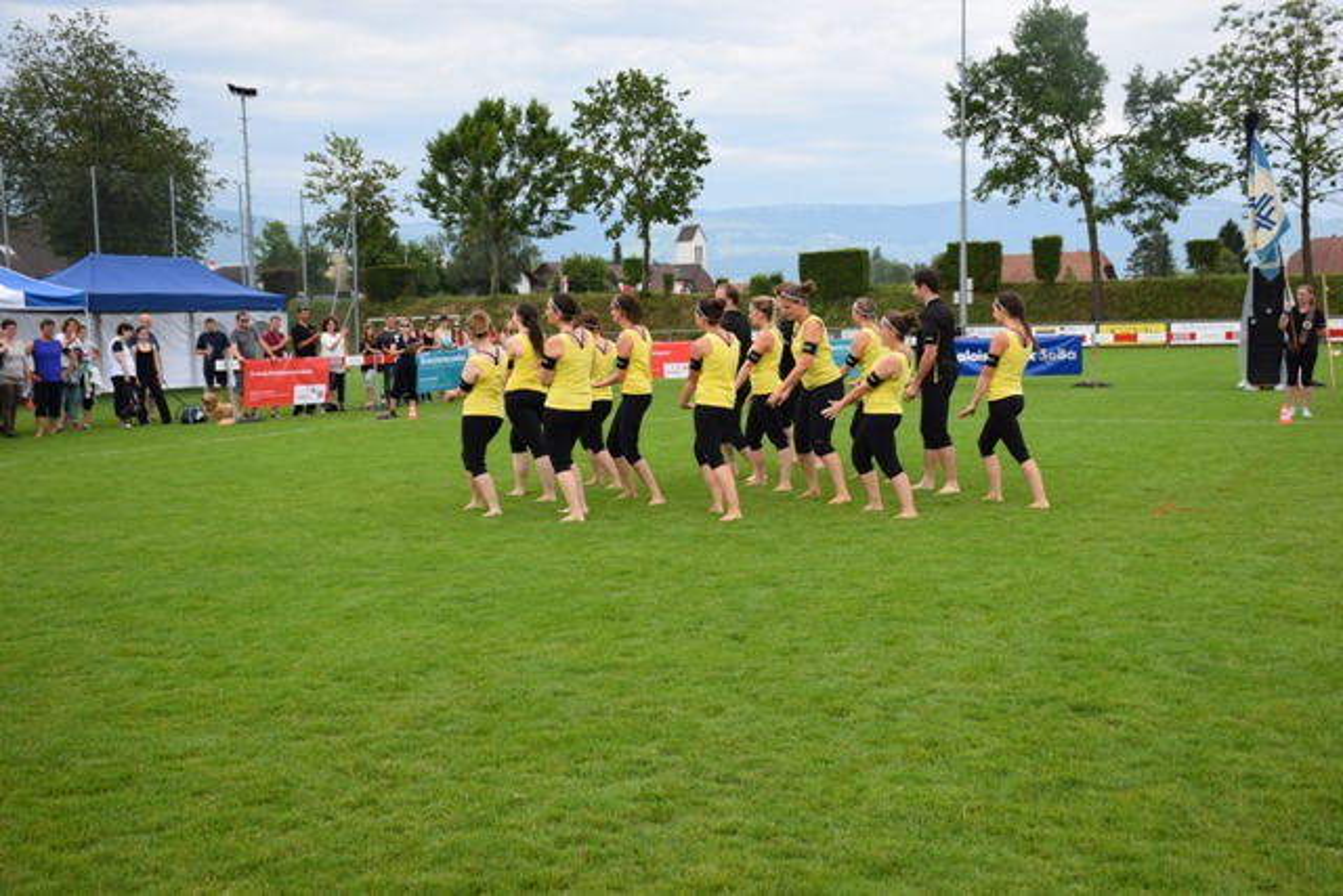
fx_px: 1511
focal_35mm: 40
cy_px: 448
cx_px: 672
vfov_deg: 33.0
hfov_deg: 47.9
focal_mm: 27
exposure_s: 1/1600
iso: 400
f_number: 5.6
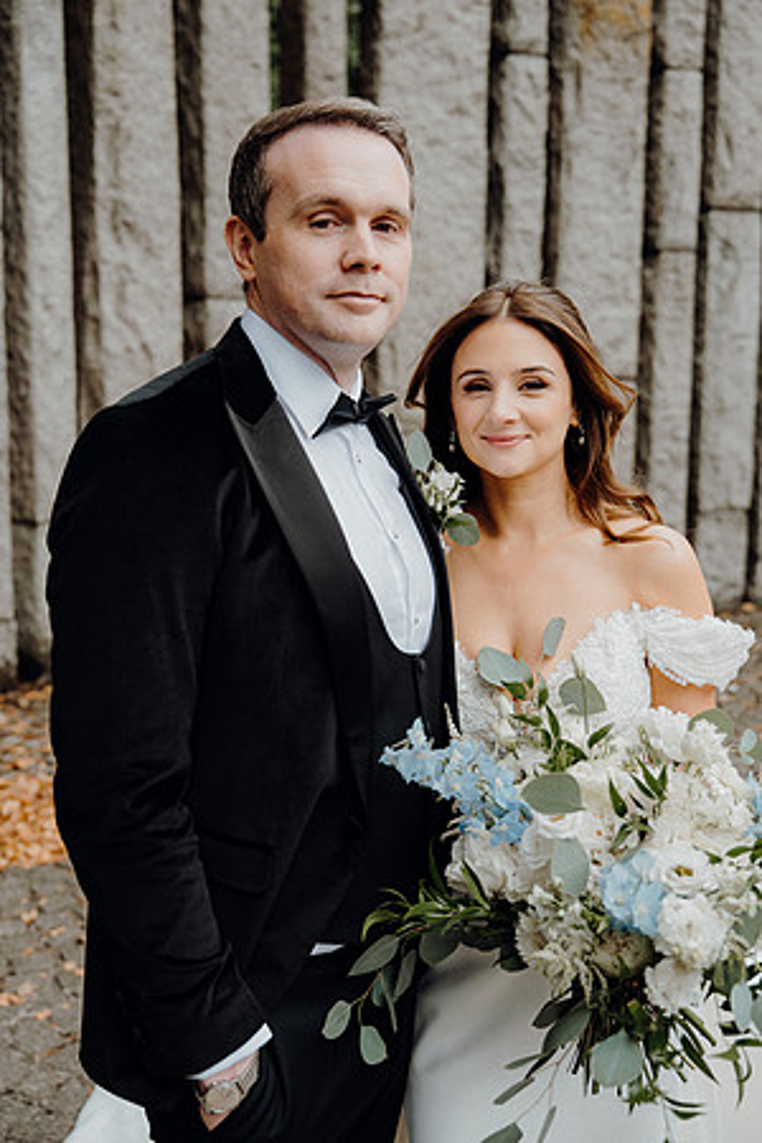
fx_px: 1270
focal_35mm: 40
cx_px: 381
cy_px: 572
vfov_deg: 48.5
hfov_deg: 33.4
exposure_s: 1/160
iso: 125
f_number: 3.5
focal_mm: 40
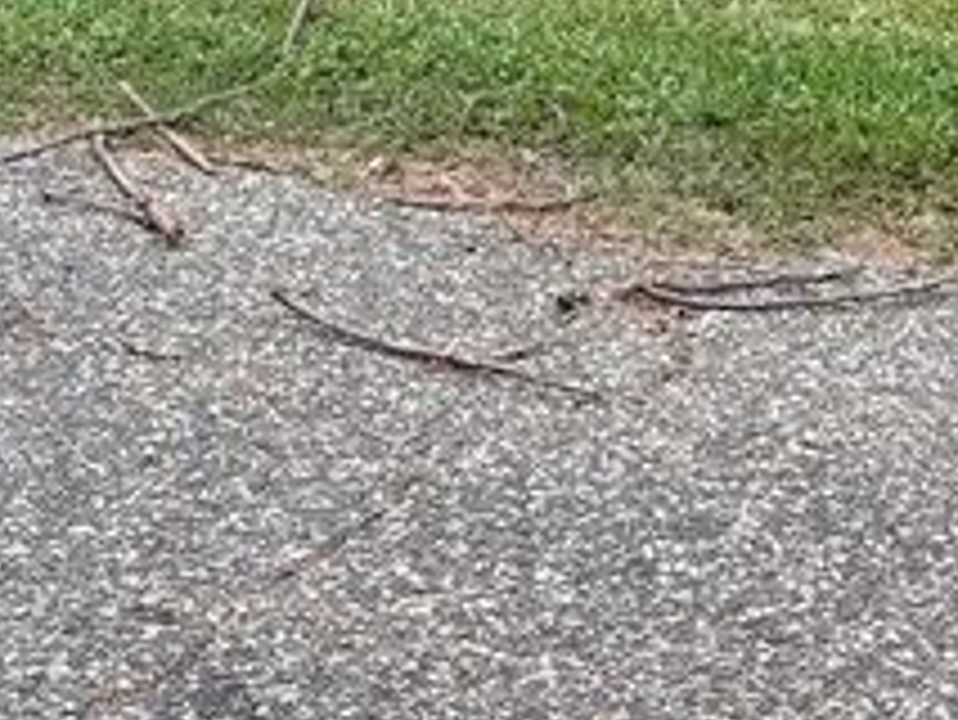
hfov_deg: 15.7
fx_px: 3461
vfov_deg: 11.0
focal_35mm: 125
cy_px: -603
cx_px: 594
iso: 64
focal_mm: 5.96
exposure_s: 1/346
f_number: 1.6
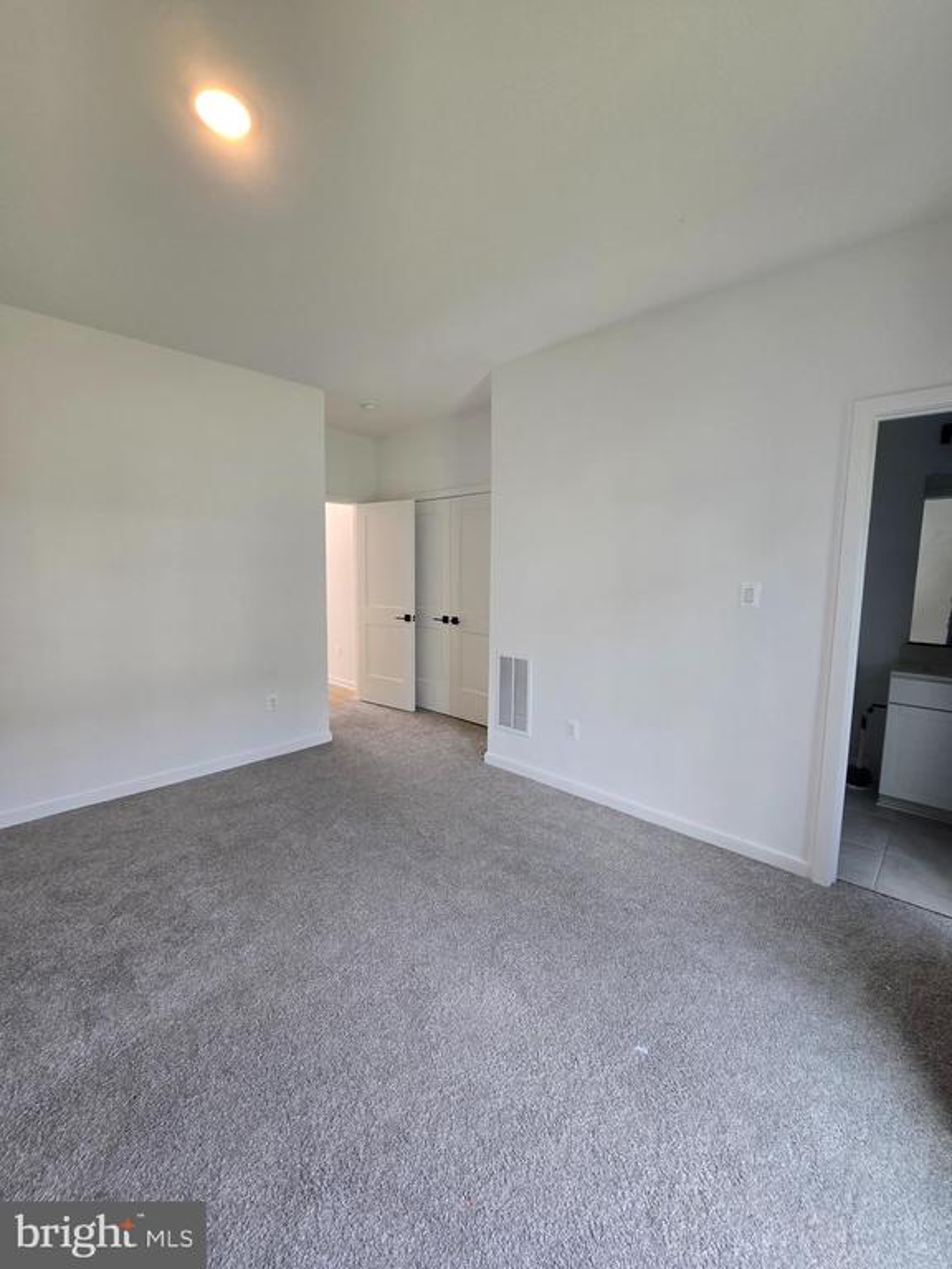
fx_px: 477
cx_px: 476
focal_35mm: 13
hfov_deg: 89.9
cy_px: 634
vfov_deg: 106.2
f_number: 2.2
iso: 64
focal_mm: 2.2
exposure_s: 1/60
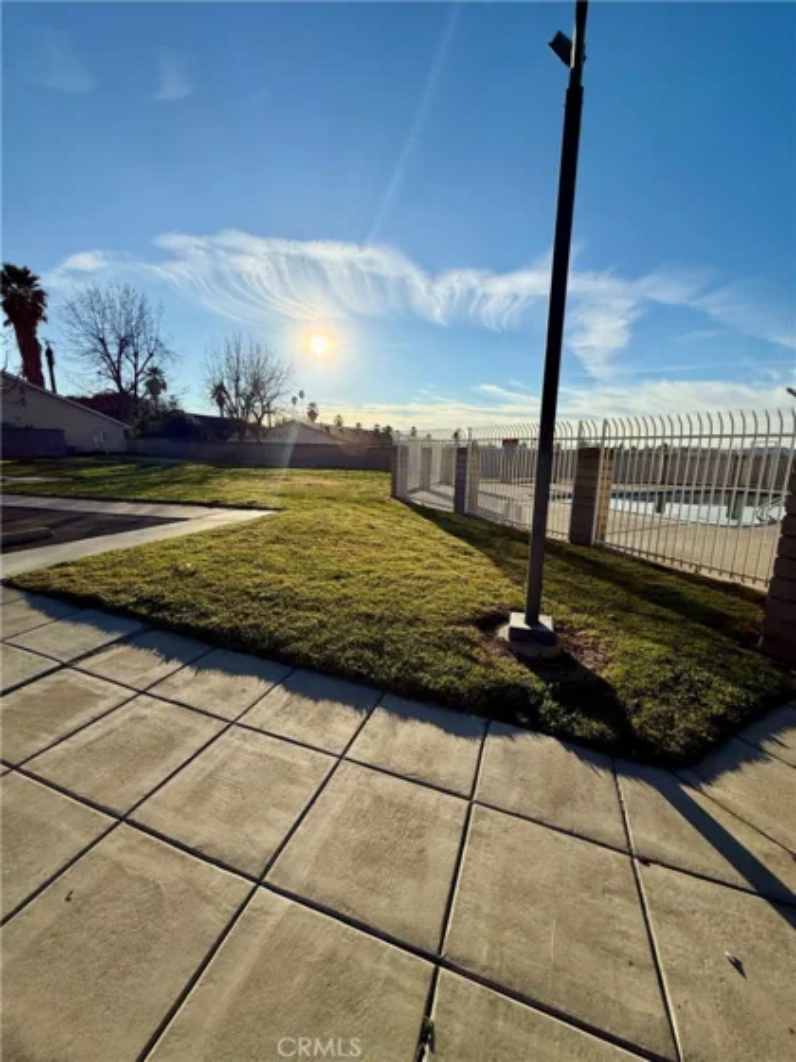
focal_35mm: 14
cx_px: 398
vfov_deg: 102.1
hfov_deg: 85.7
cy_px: 531
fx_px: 429
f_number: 2.2
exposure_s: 1/4425
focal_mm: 2.22
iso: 50
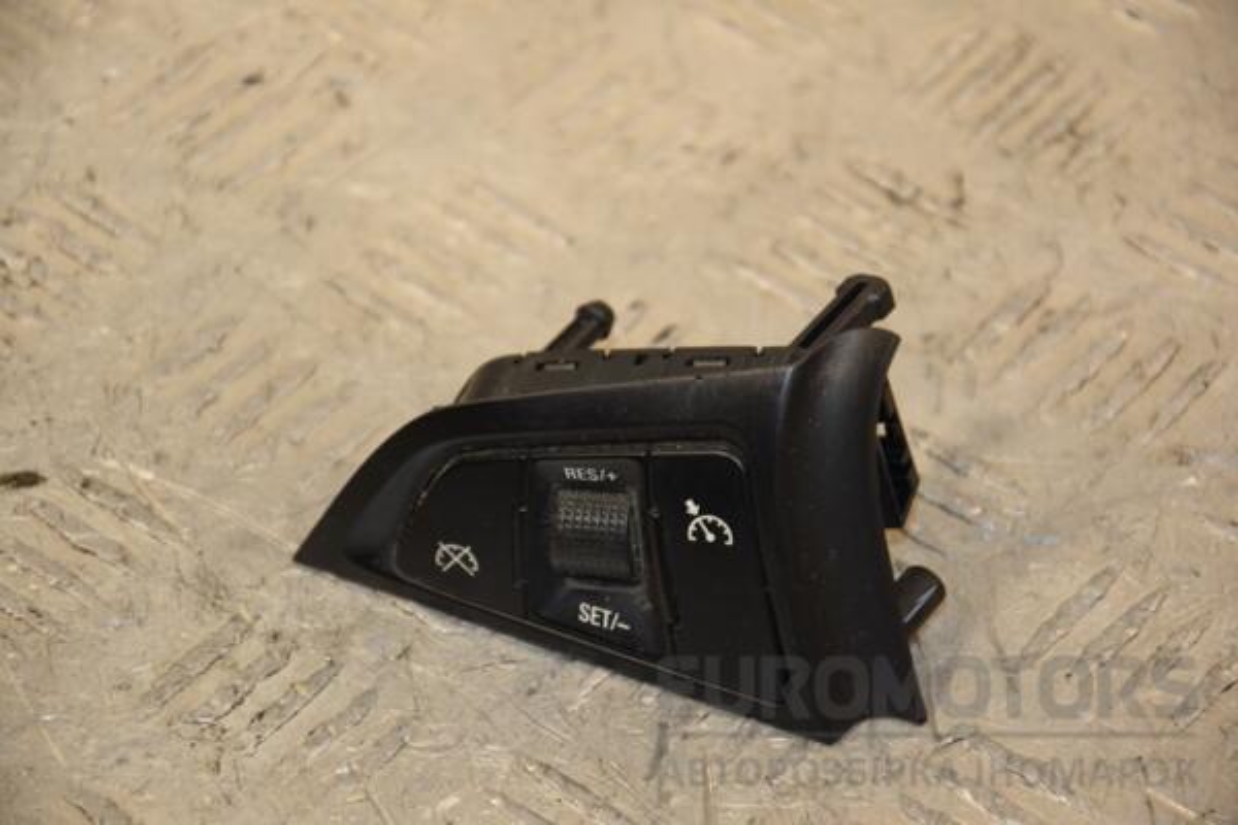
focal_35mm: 158
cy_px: 412
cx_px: 619
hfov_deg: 13.0
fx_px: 5416
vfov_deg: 8.7
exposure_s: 1/160
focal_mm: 105
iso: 800
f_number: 5.6
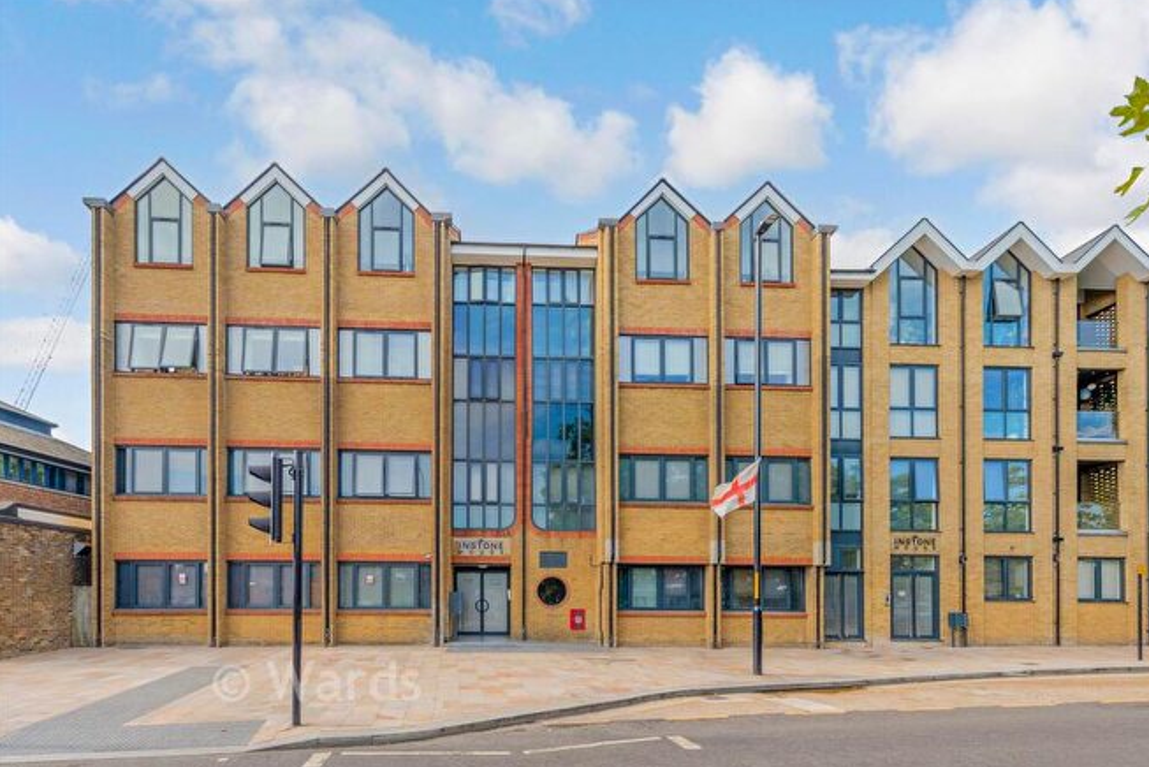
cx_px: 612
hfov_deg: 100.2
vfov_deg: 77.3
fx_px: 479
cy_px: 400
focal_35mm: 15
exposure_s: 1/100
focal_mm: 14
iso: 100
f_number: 8
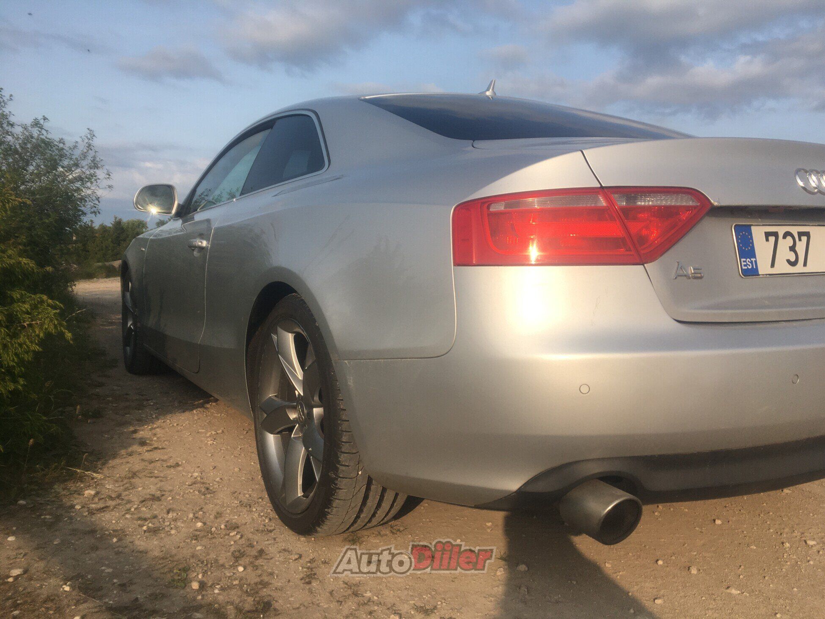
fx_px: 691
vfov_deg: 48.2
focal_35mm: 29
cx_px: 412
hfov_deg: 61.7
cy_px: 310
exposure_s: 1/1399
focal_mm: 4.15
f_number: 2.2
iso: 25
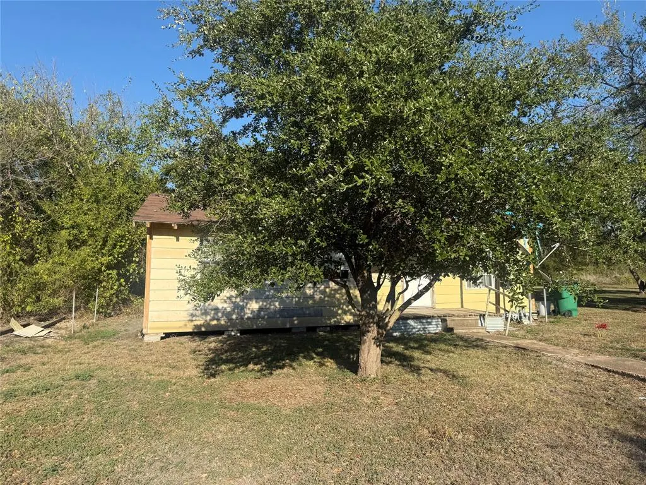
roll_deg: +1.5
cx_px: 323
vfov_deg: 56.8
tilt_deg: +5.6
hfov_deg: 71.6
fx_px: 448
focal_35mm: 24
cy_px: 242
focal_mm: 6.76
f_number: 1.78
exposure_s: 1/3145
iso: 80
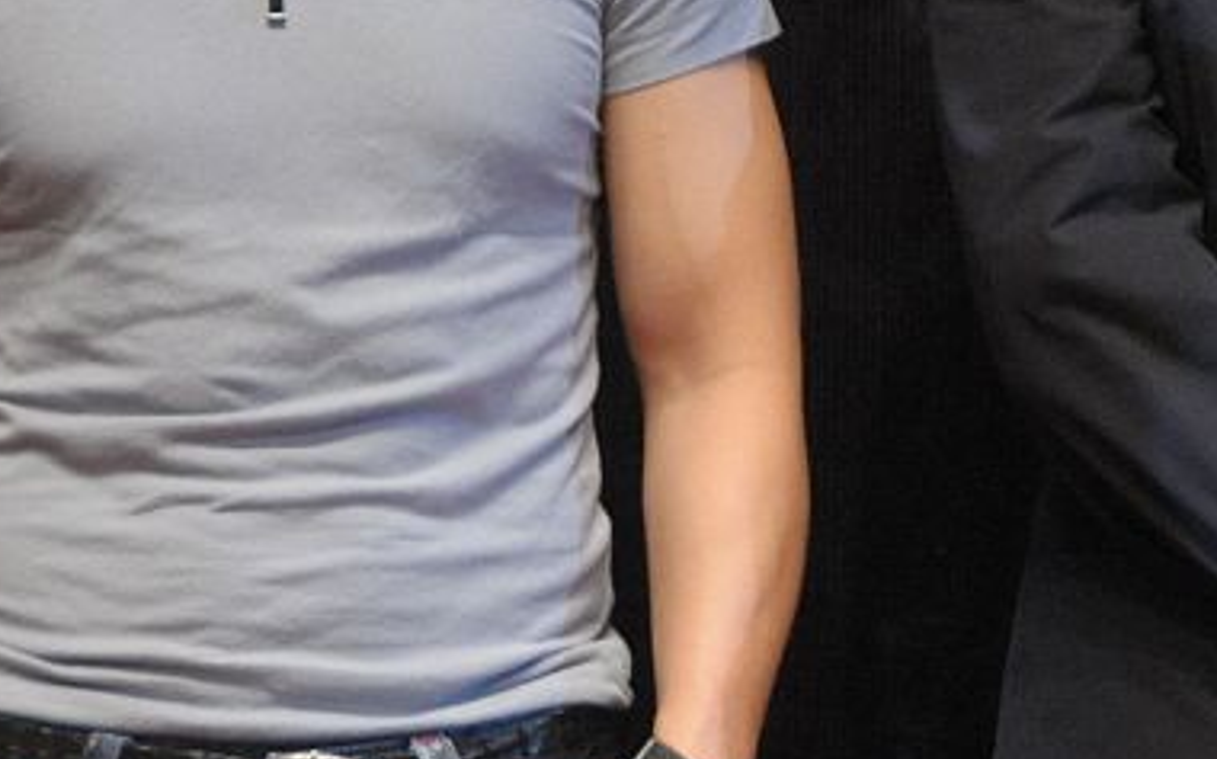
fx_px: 15202
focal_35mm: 459
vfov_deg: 2.9
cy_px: -130
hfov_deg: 4.6
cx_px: 1563
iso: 1600
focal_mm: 95
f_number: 5.3
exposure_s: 1/200
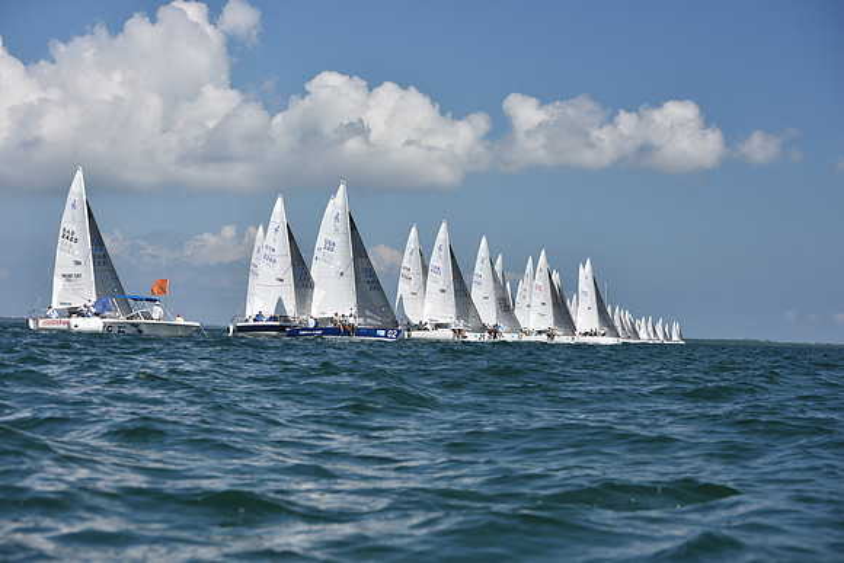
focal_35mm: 70
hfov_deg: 28.8
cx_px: 422
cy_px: 282
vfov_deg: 19.5
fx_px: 1641
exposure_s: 1/1000
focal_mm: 70
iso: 250
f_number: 6.3
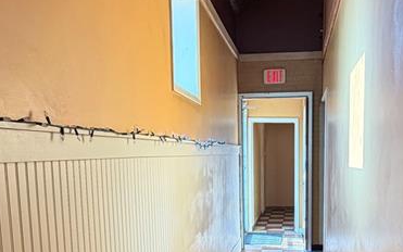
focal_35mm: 41
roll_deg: +1.5
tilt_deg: -8.9
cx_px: 243
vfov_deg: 30.1
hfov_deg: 47.9
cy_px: 219
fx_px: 450
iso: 125
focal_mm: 2.22
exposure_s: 1/120
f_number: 2.2
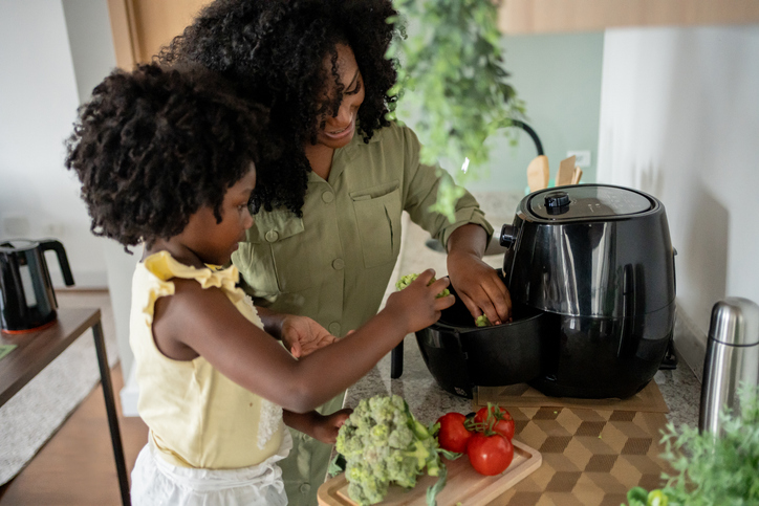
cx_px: 380
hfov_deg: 54.4
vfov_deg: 37.9
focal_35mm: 35
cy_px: 253
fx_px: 738
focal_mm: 35
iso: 6400
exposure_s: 1/250
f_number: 1.8
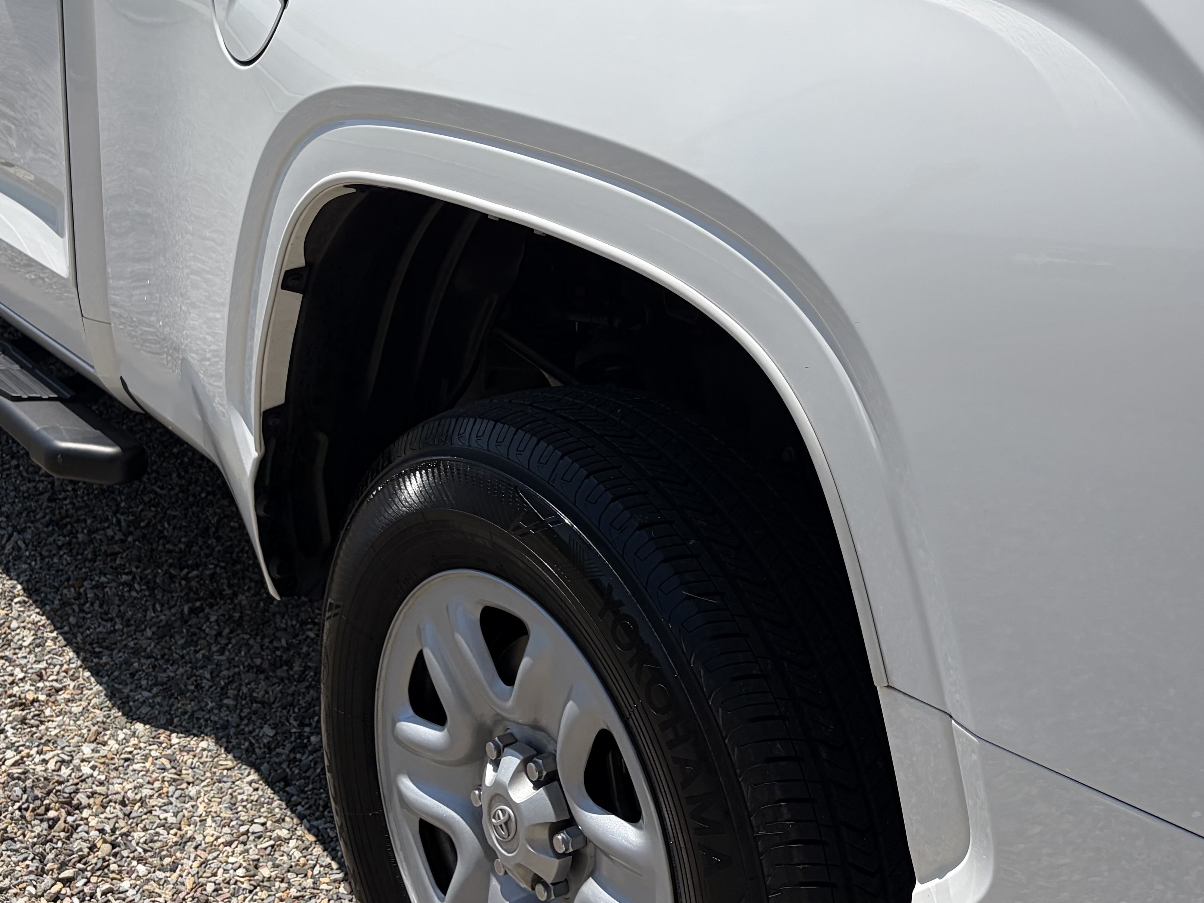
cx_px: 454
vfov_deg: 31.2
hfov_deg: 41.0
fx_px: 1600
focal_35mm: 46
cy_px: 270
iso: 50
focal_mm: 5.96
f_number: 1.6
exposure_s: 1/6329
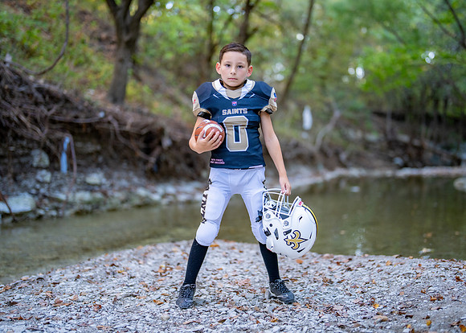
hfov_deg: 36.4
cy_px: 165
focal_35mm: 54
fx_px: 708
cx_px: 249
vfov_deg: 26.4
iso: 500
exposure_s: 1/500
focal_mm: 50
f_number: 1.2
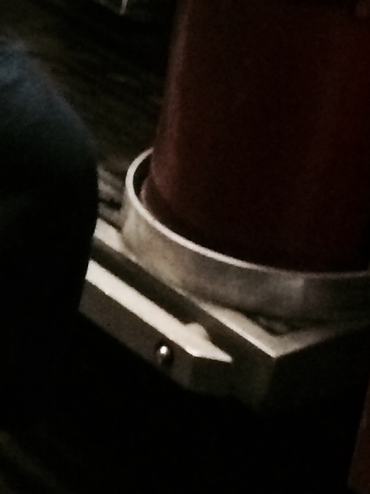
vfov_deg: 13.4
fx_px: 2095
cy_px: 105
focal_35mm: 147
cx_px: -382
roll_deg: +0.7
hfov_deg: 9.4
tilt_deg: -28.3
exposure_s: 1/15
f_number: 2.2
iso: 500
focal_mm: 4.15
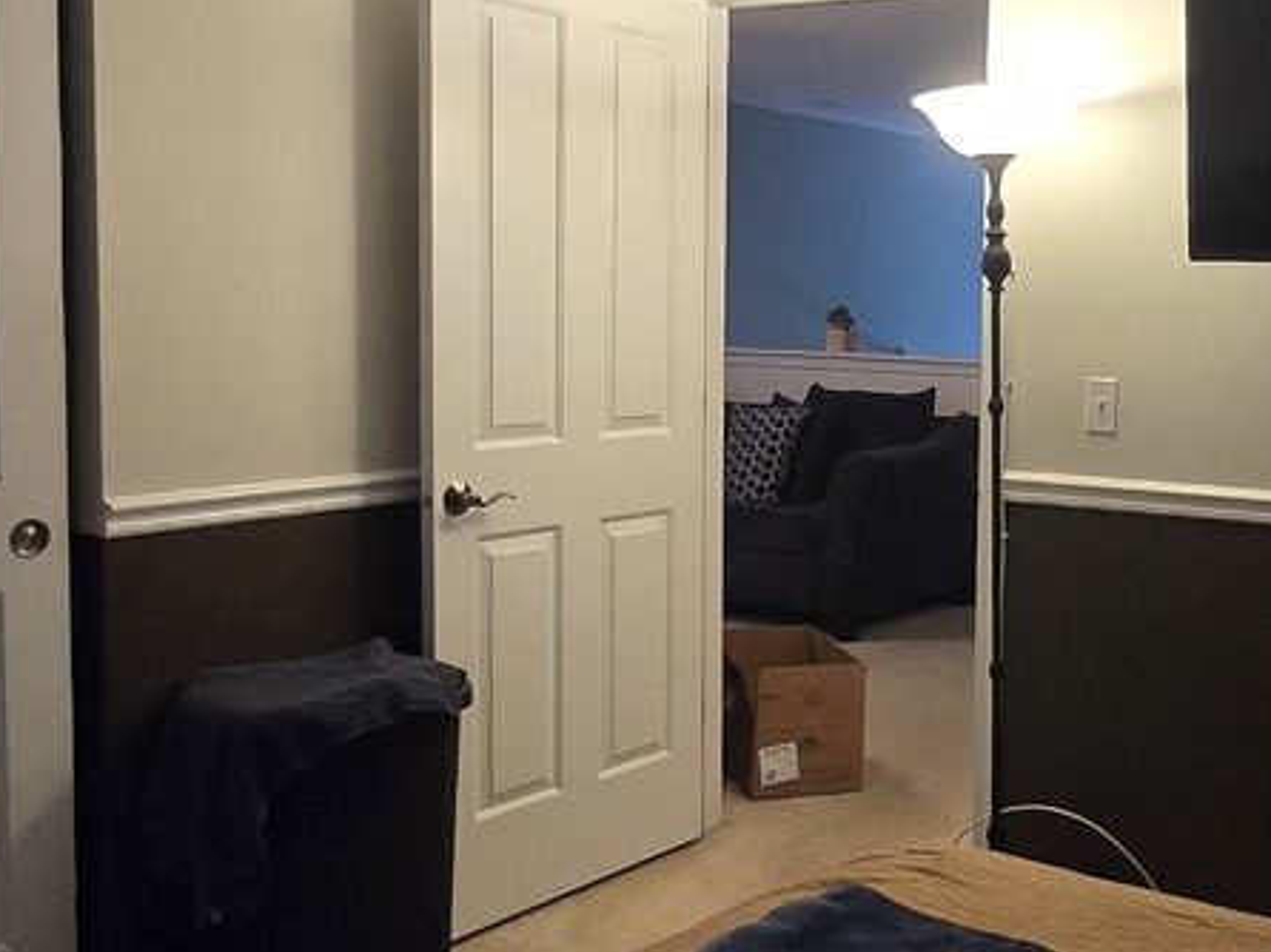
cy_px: 393
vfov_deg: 34.2
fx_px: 1541
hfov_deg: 42.6
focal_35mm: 42
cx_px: 1032
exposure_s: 1/60
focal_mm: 1.7
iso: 640
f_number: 2.2
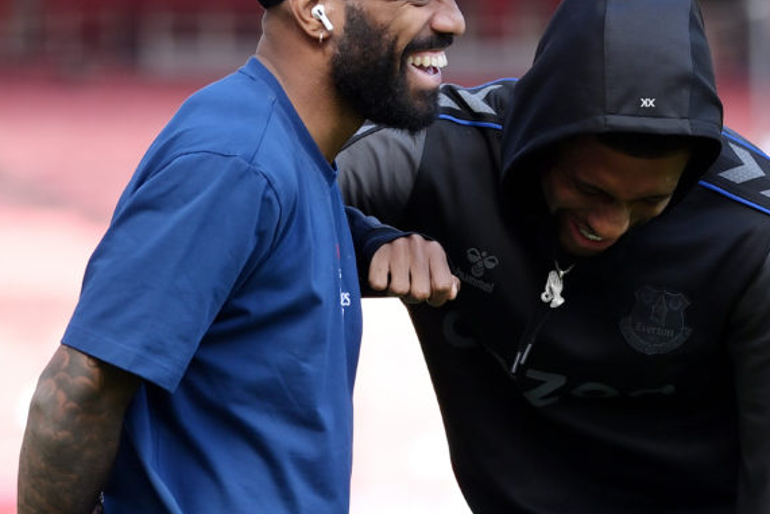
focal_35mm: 242
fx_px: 5177
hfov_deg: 8.5
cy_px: 287
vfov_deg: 5.7
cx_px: 472
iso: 100
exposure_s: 1/800
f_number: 2.8
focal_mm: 135
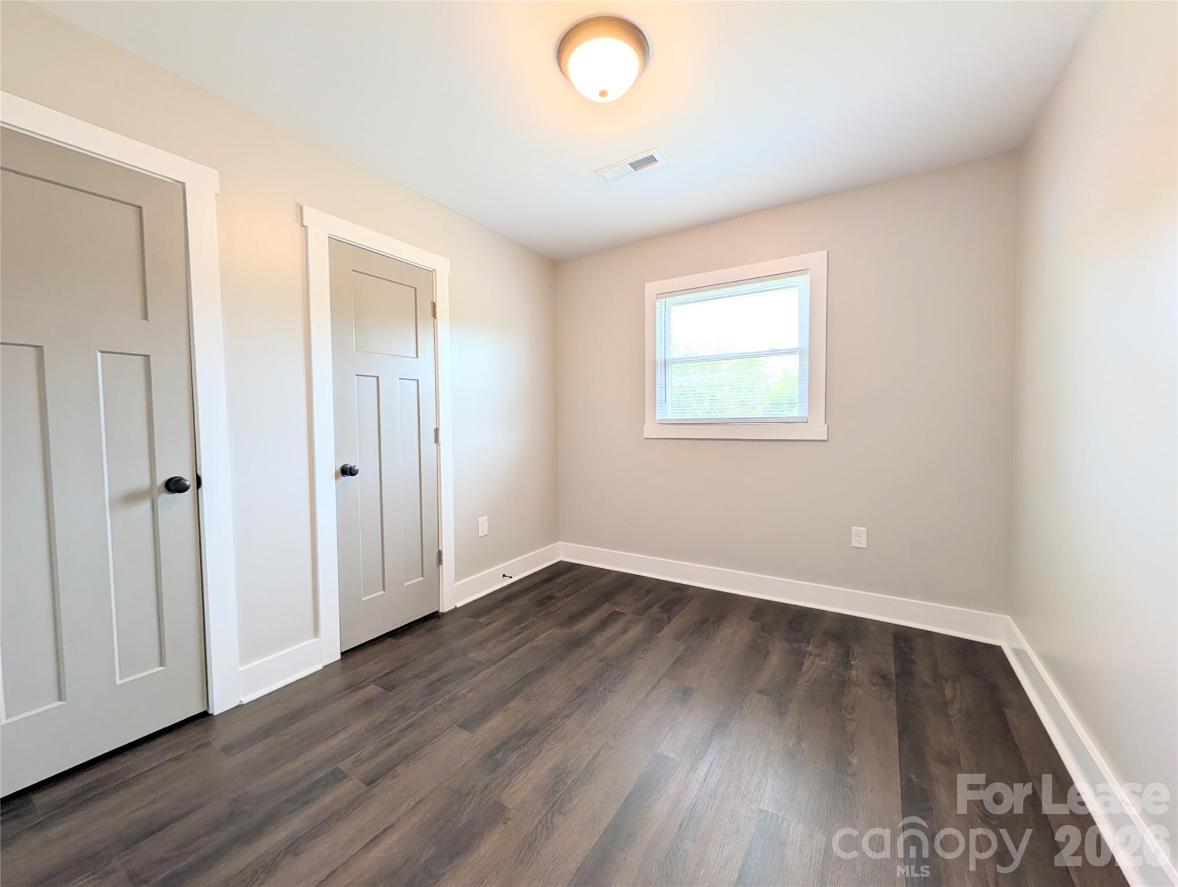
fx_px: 409
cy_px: 444
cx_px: 589
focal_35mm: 12
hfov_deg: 110.5
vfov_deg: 94.6
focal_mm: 2.02
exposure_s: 1/103
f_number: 1.7
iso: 49
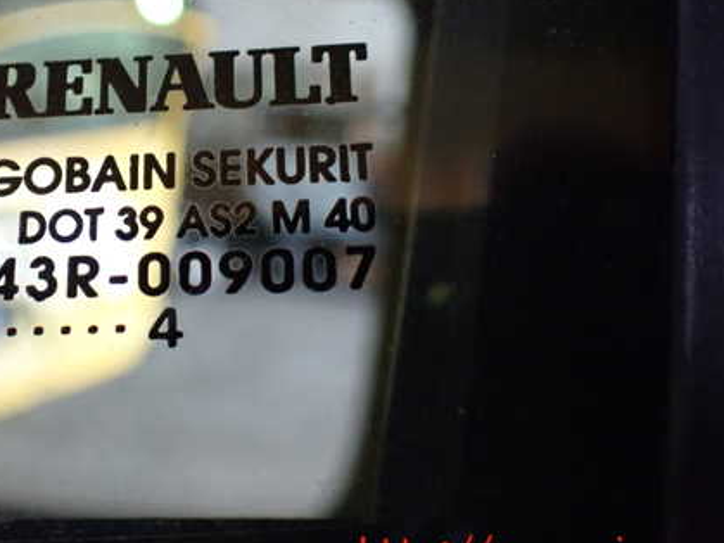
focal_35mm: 43
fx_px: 899
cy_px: 187
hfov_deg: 43.2
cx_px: 232
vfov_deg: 33.3
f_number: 2.3
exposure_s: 1/100
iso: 800
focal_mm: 5.4
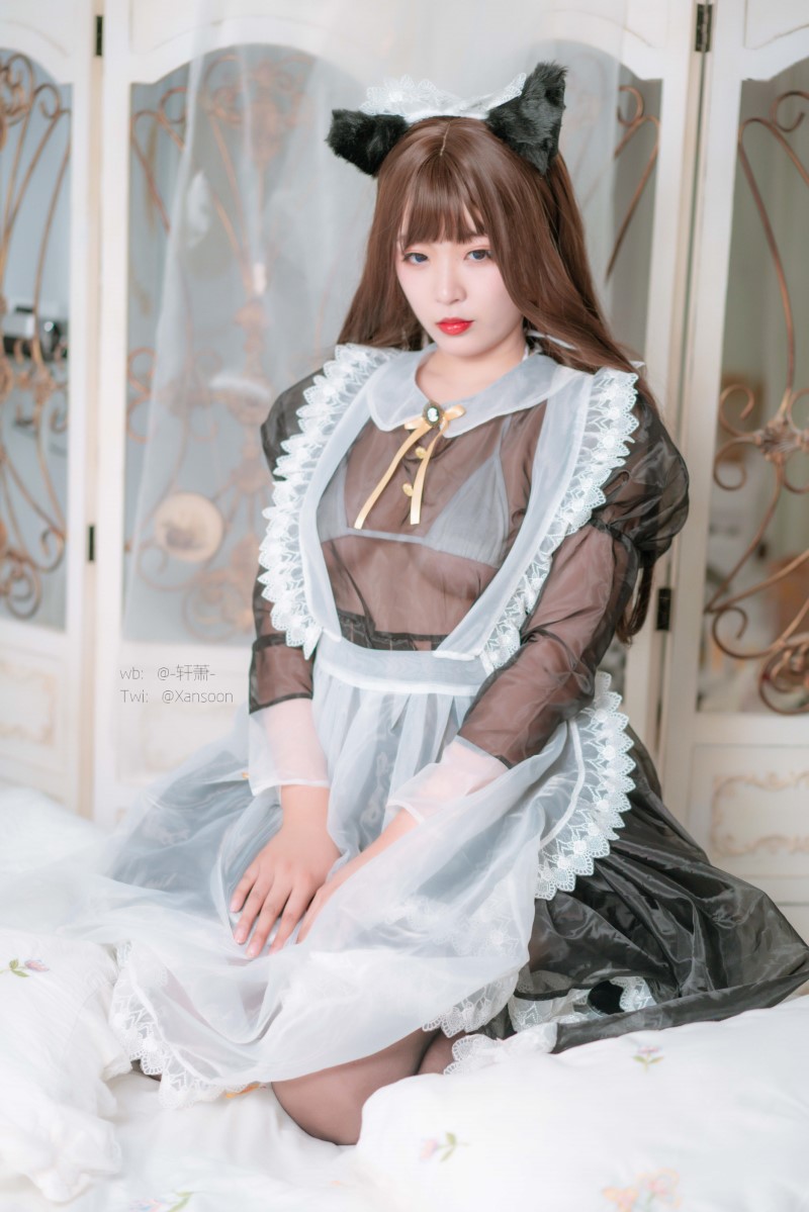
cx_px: 404
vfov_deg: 36.2
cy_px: 606
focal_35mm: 55
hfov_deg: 24.6
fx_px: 1853
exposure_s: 1/400
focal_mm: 55
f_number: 2.5
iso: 800
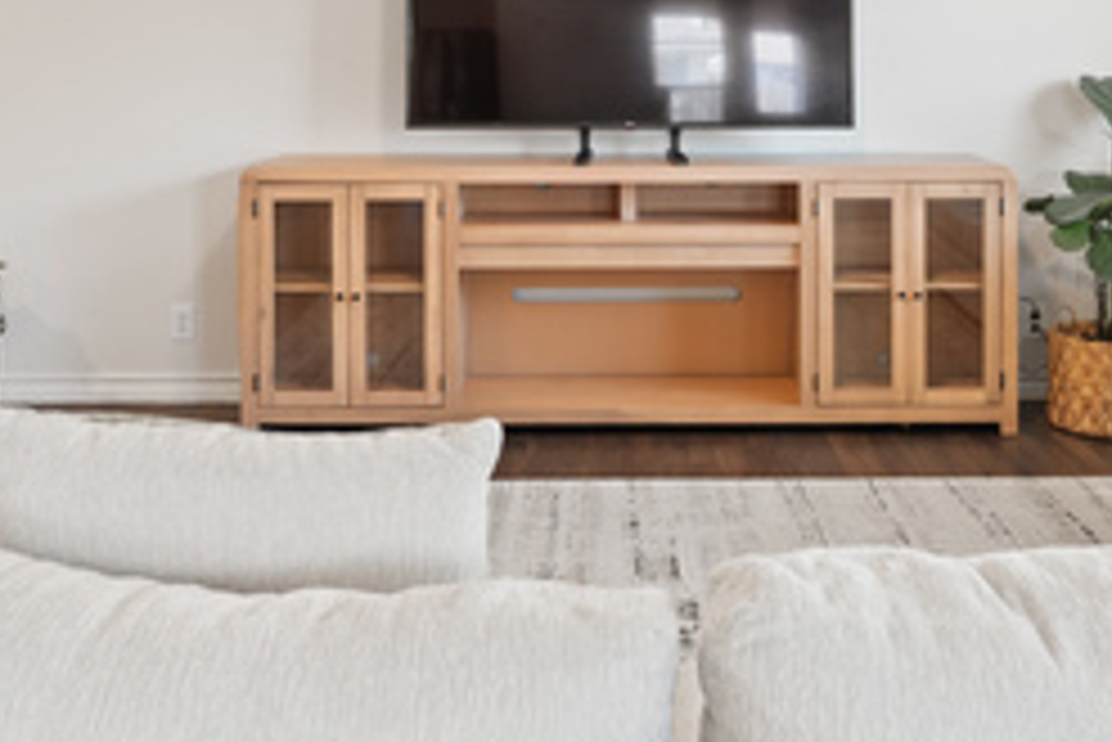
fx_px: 1400
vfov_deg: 28.6
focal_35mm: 45
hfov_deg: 43.3
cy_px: 79
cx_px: 603
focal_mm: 17.5
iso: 200
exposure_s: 1
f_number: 9
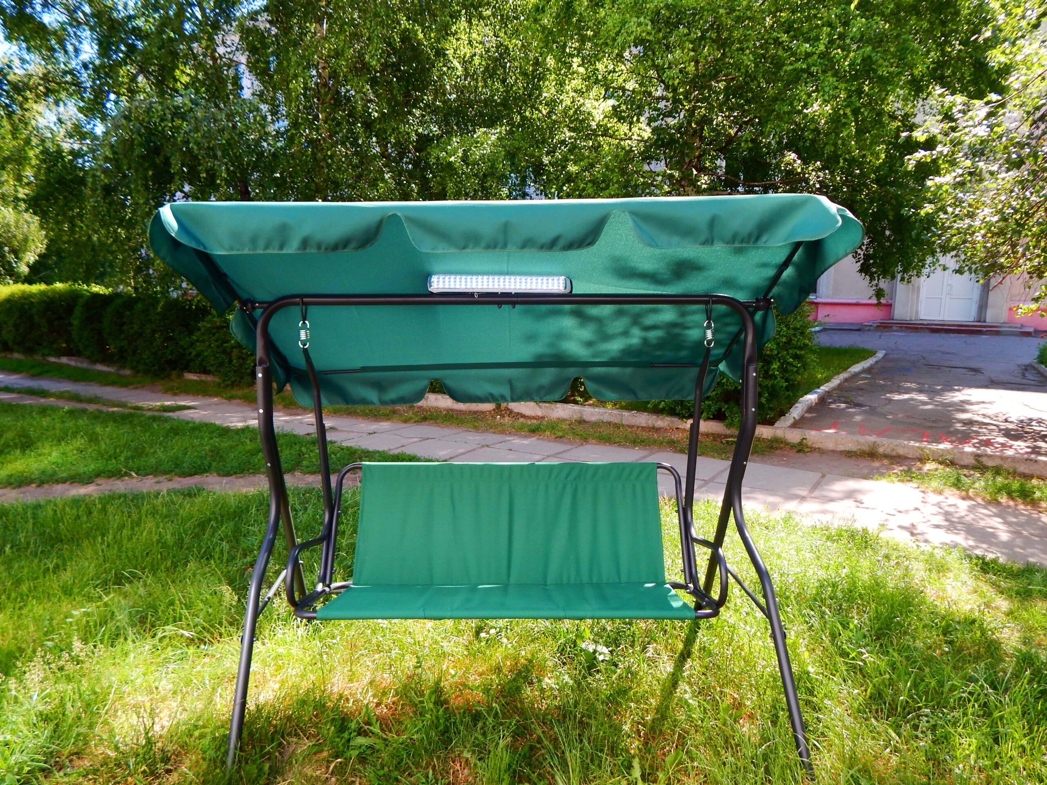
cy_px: 392
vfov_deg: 61.1
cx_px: 524
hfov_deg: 76.4
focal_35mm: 22
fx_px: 665
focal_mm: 4
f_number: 3
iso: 125
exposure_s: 1/320
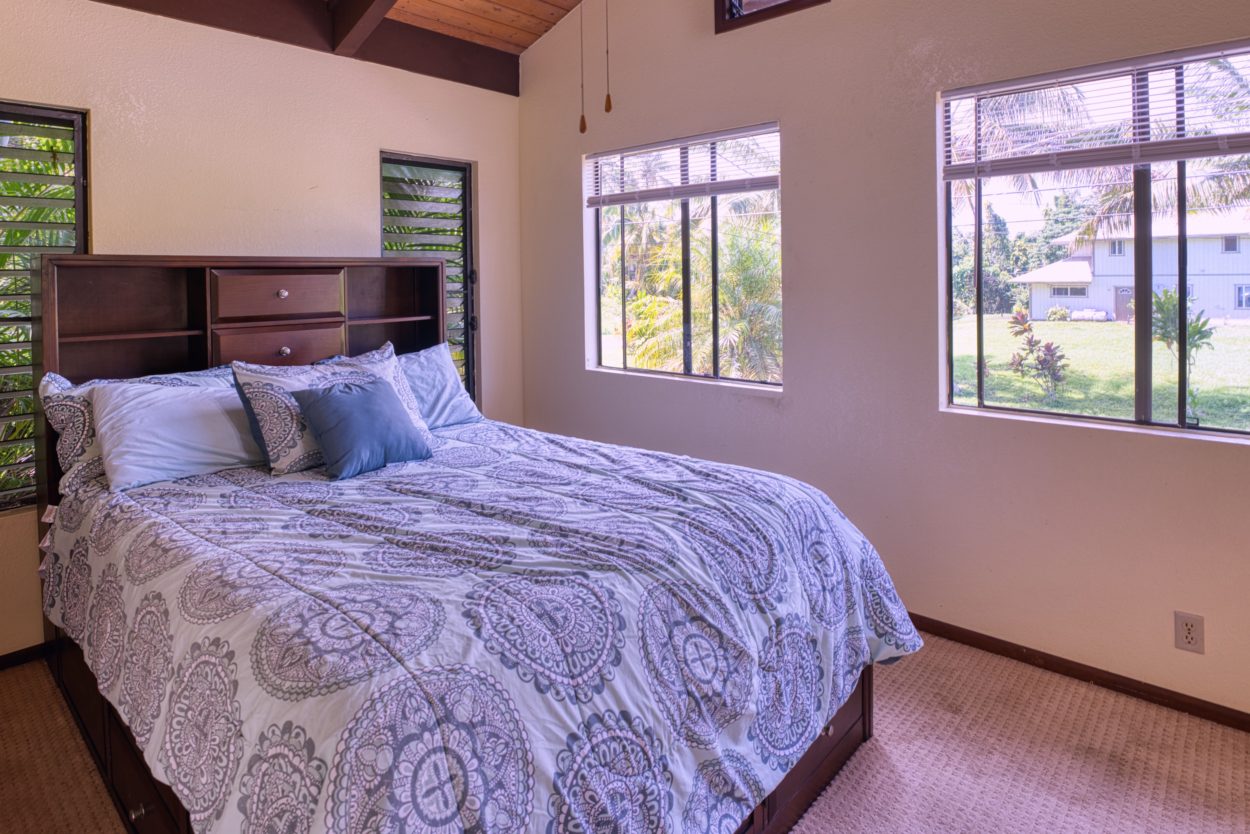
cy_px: 275
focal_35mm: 20
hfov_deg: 84.5
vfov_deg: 60.9
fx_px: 688
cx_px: 608
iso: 50
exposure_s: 1/10
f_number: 5.6
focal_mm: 14.6
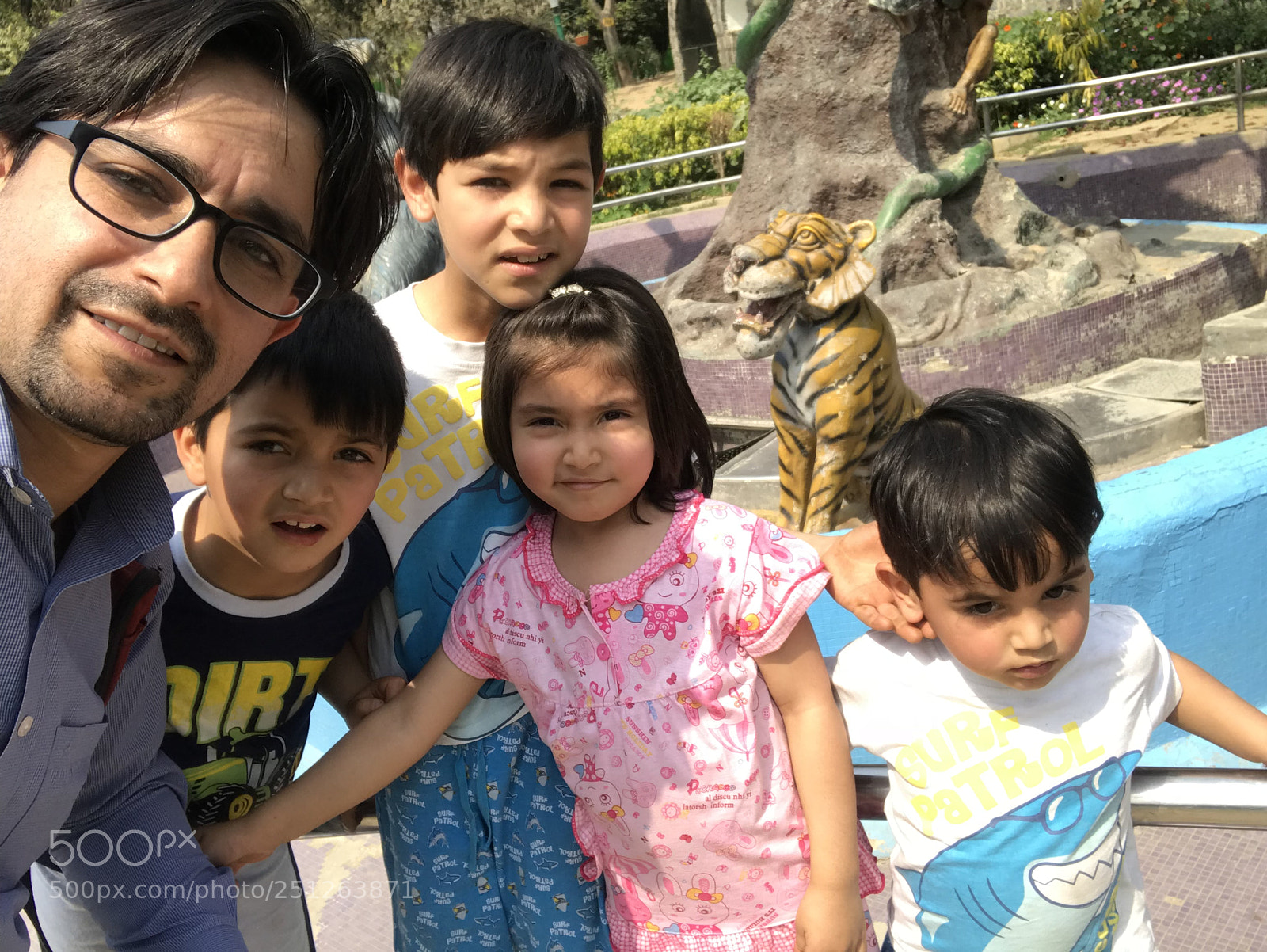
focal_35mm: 32
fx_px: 1172
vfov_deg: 44.2
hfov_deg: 56.8
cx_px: 634
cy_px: 476
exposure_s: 1/557
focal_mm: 2.87
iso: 25
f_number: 2.2
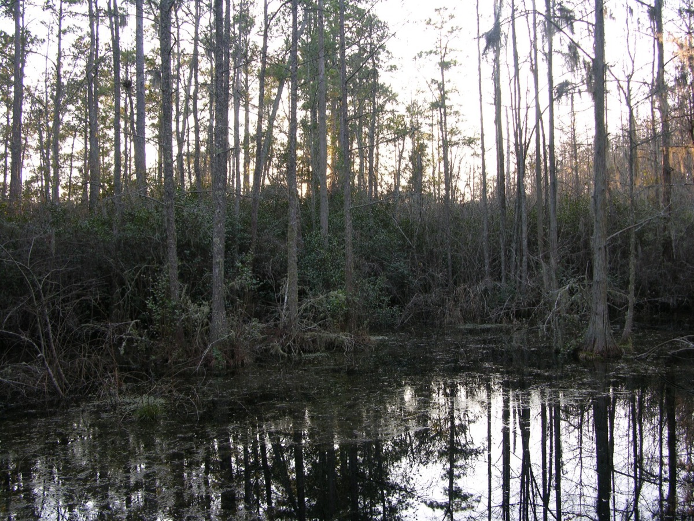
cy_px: 260
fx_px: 702
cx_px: 347
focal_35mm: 35
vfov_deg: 40.7
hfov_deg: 52.6
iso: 50
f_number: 3.2
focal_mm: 8.9
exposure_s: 1/37.6
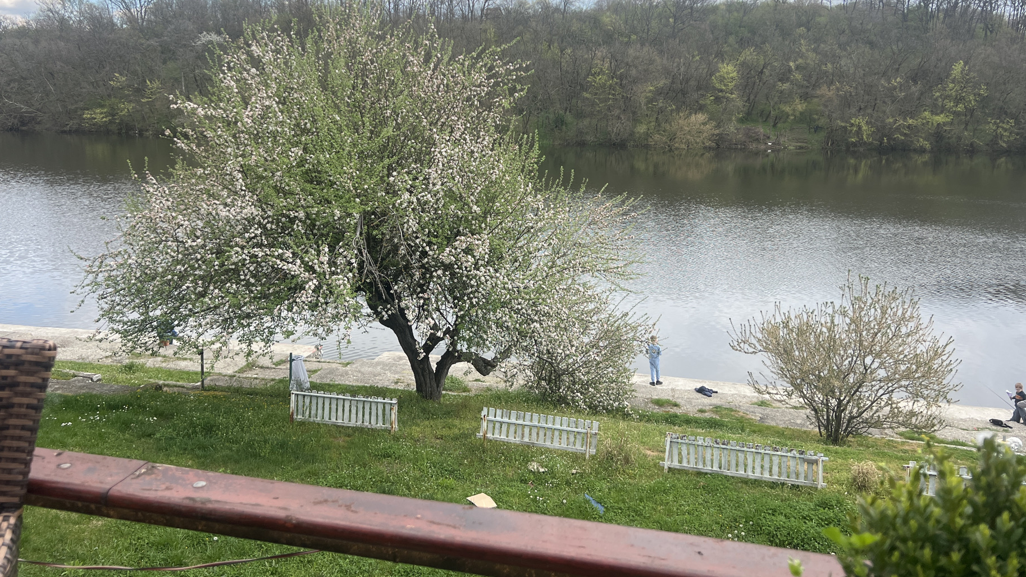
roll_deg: -1.1
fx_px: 843
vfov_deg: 37.5
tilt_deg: -7.2
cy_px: 203
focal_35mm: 31
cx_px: 496
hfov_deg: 62.6
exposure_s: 1/1779
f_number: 1.5
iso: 50
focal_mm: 5.7
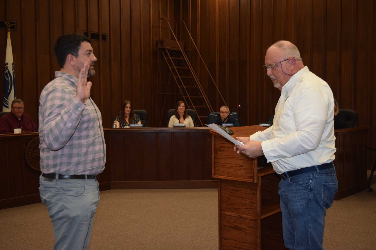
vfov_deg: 31.9
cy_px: 125
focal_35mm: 42
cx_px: 188
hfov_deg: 46.4
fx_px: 439
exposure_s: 1/60
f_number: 4.2
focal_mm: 28
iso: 1100
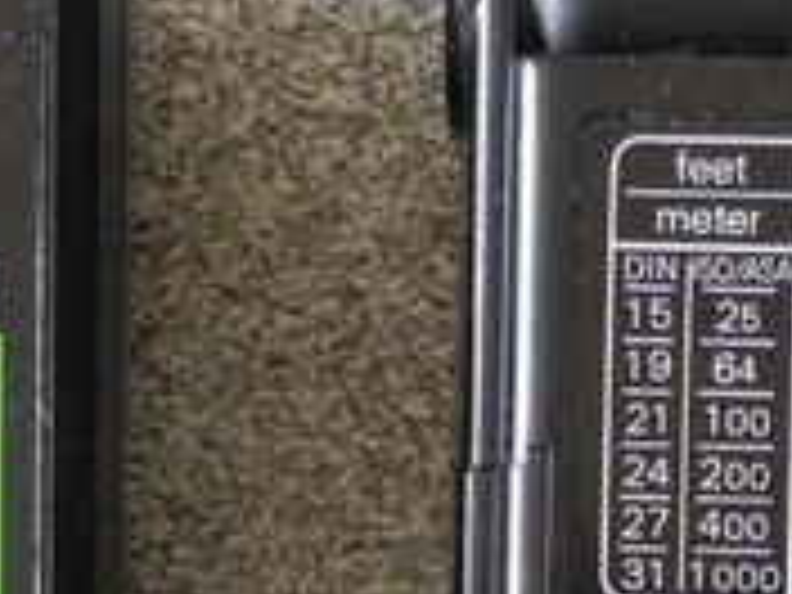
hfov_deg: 7.8
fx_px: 5834
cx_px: 472
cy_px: 1107
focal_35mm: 255
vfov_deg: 5.7
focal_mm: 9.7
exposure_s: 1/10.8
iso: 400
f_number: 3.2
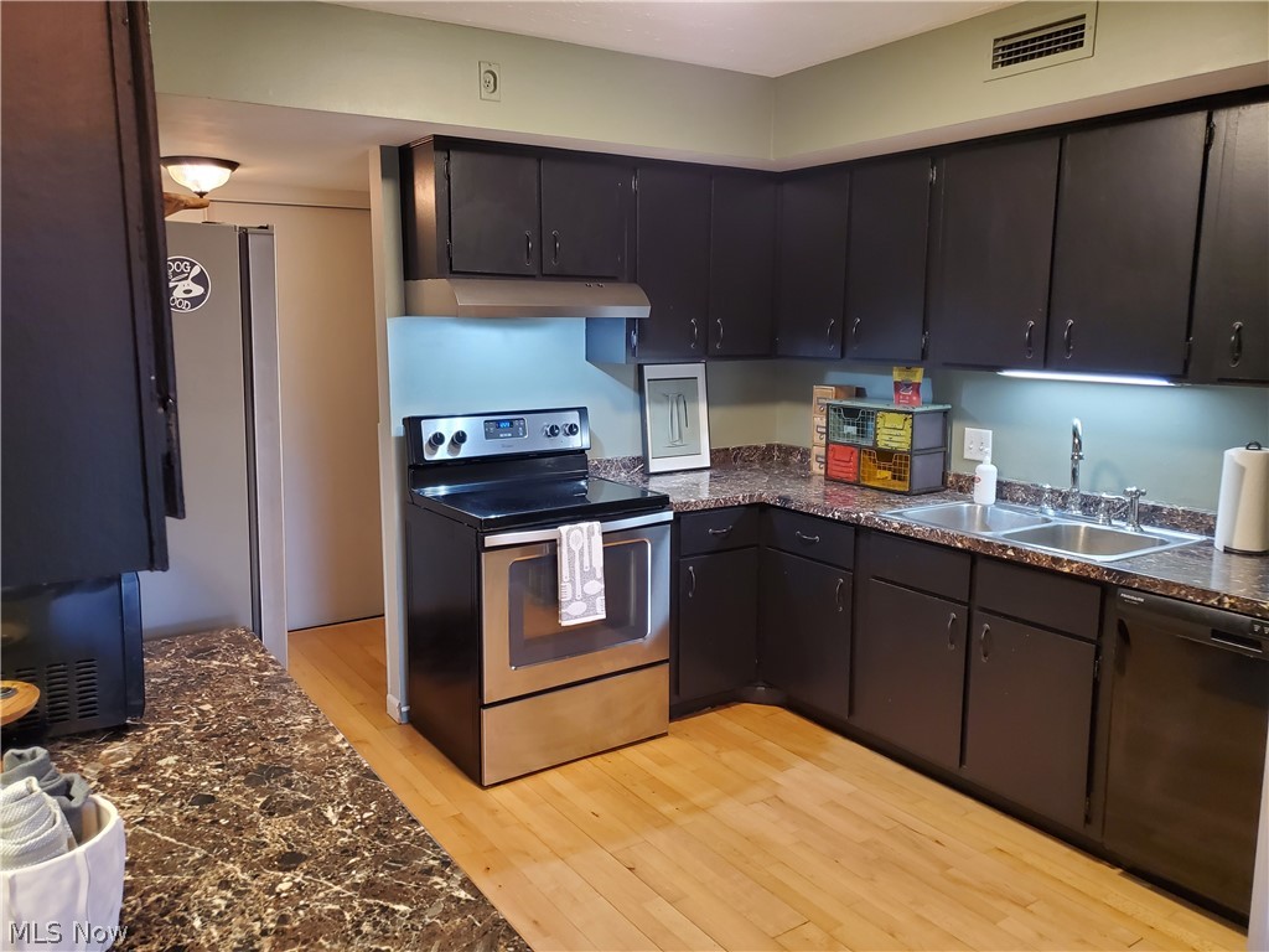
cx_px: 634
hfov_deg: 67.3
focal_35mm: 26
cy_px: 476
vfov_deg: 53.1
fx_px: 953
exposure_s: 1/39
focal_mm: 4.3
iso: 250
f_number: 1.5
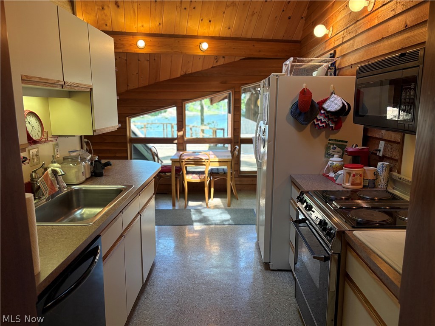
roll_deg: +0.9
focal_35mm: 26
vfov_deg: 53.1
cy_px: 163
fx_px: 327
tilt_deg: -10.0
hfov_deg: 67.3
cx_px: 218
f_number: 1.6
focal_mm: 5.96
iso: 160
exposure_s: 1/120
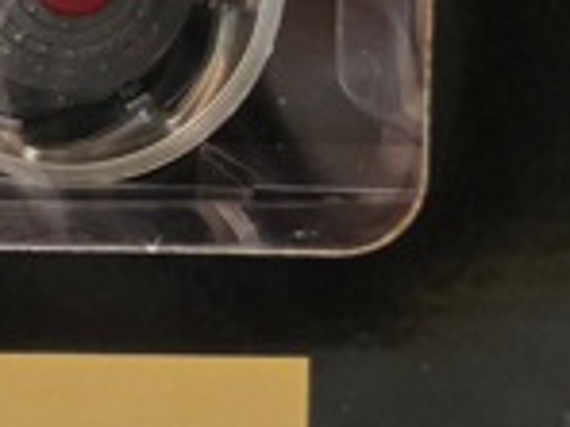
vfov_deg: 9.9
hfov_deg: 12.6
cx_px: -531
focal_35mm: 140
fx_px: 2305
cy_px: -406
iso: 640
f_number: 1.8
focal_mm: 5.4
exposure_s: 1/120
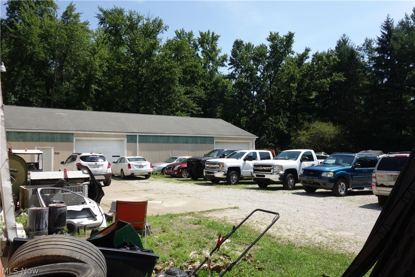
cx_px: 208
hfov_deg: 65.5
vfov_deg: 46.4
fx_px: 323
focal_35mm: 28
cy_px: 138
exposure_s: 1/160
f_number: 5.6
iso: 125
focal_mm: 10.4
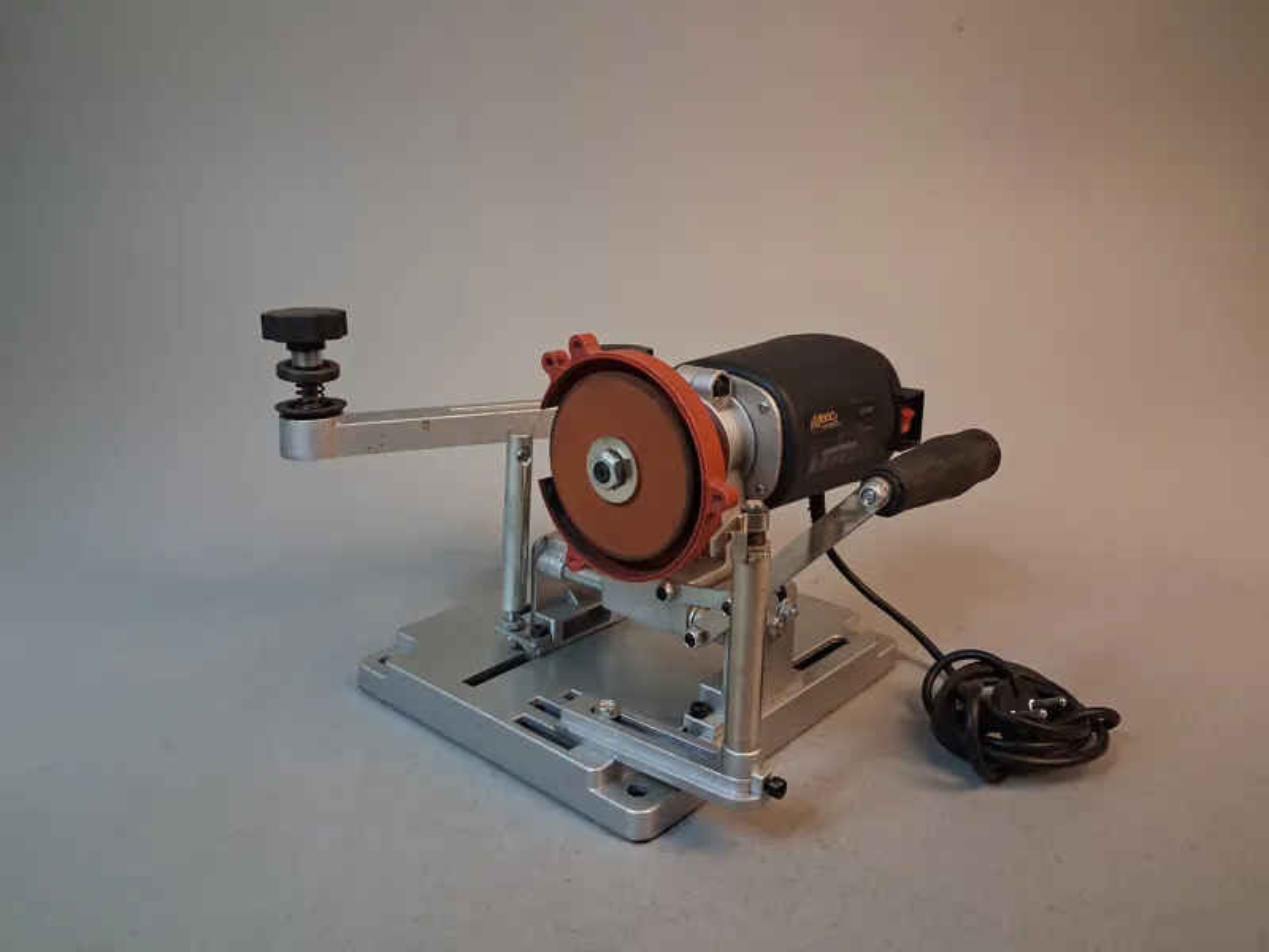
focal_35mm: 27
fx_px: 990
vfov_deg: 51.4
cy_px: 476
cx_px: 634
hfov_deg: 65.3
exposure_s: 1/50
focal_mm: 4
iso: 320
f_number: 1.8
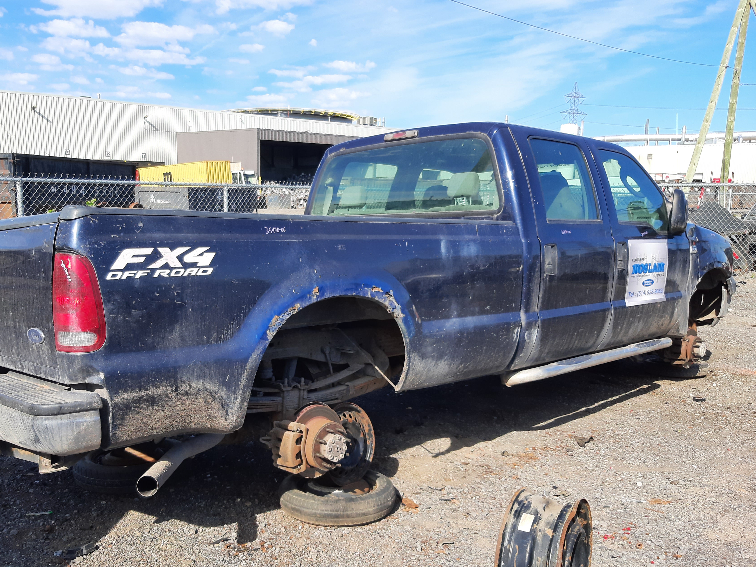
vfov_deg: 45.4
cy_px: 318
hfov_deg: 58.0
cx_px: 308
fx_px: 677
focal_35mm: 31
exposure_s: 1/926
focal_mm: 3.92
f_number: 1.7
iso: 40
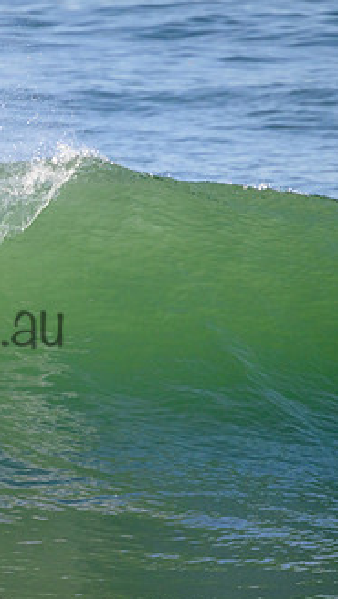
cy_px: 304
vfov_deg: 1.5
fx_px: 23533
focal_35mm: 1480
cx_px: -130
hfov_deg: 0.8
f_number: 11
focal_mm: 800
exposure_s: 1/2000
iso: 1100
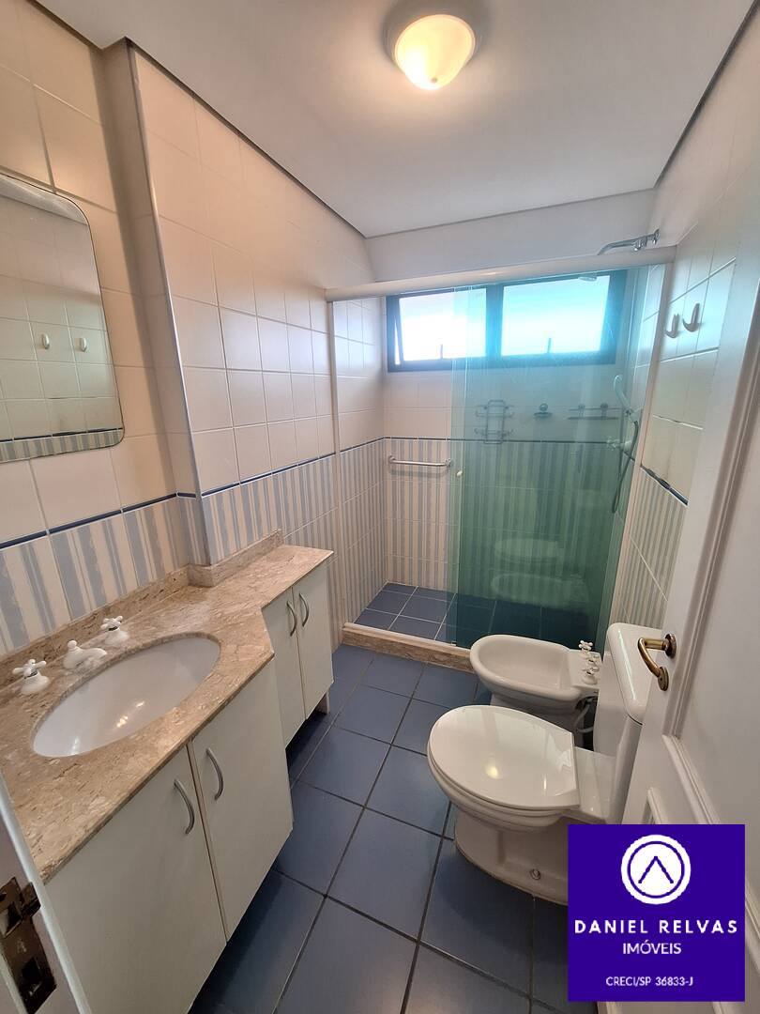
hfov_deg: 89.9
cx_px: 380
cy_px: 507
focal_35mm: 13
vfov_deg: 106.2
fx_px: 381
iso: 100
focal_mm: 1.74
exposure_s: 1/40
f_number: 2.2
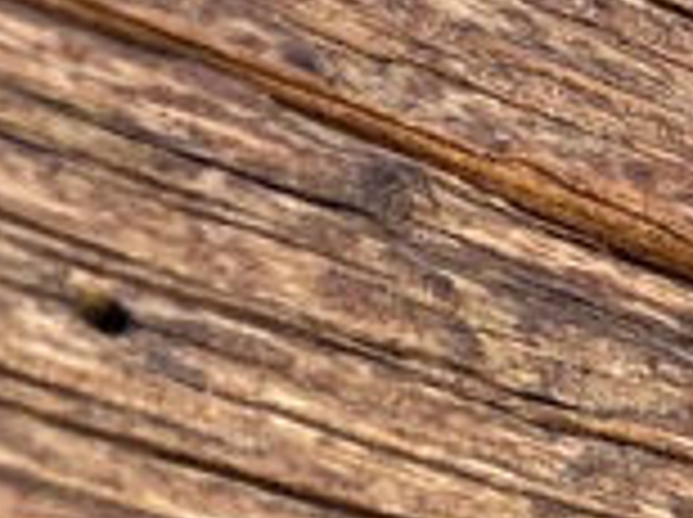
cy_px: 1261
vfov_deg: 7.9
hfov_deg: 10.2
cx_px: 1570
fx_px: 3458
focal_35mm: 173
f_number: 1.5
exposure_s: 1/323
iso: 50
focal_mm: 5.7
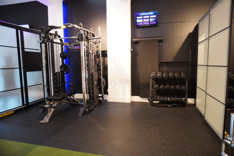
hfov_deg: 73.7
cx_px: 117
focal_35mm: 24
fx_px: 156
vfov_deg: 53.1
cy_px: 78
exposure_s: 1/160
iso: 6400
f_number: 3.5
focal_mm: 16
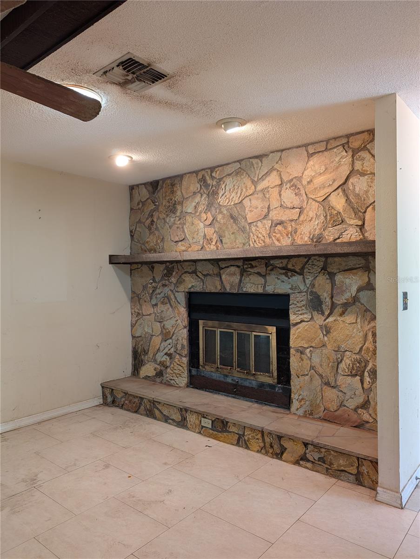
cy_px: 280
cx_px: 210
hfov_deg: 56.9
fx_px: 387
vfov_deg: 71.5
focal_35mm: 24
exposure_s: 1/24
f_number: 1.68
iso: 95
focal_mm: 6.9
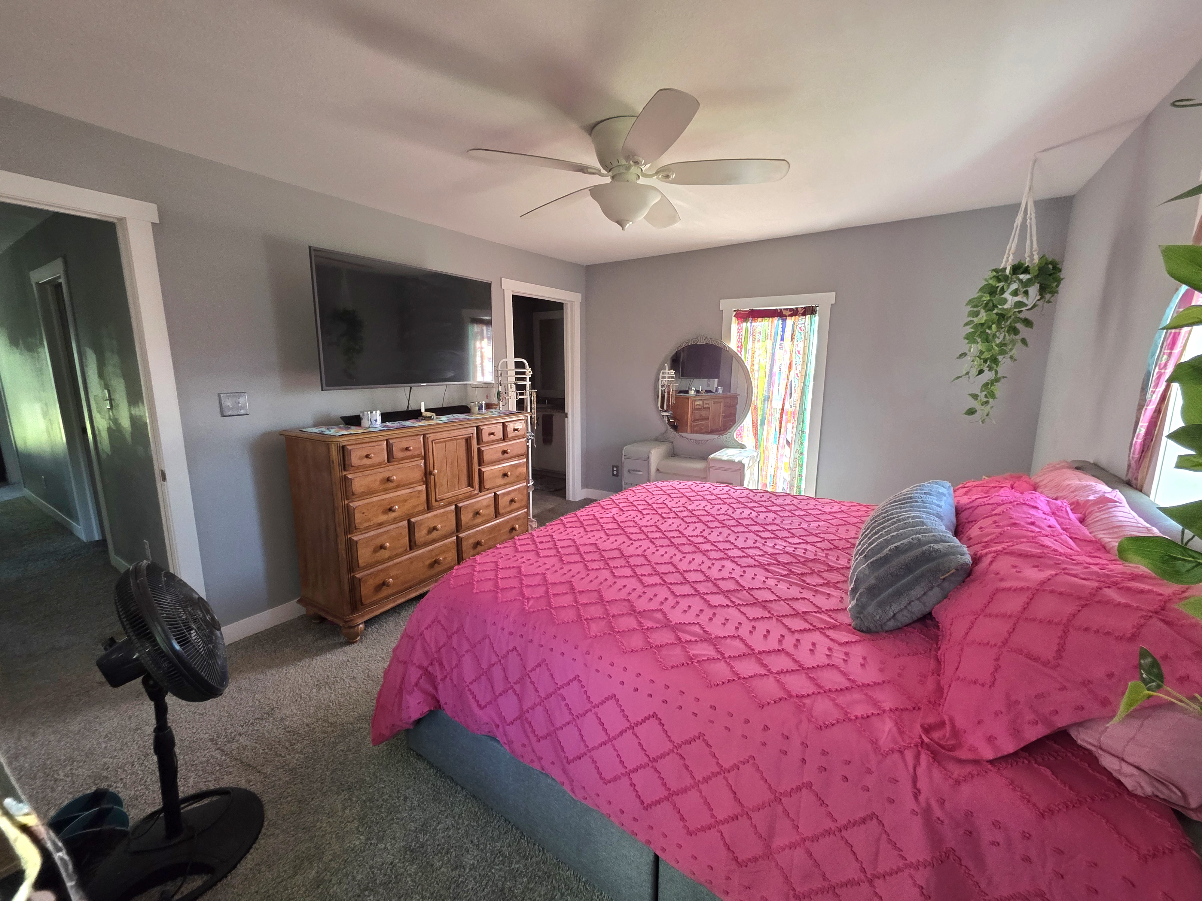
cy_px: 450
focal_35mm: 13
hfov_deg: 106.2
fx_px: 451
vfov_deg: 89.9
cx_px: 601
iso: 250
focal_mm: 2.2
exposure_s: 1/60.2
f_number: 1.9
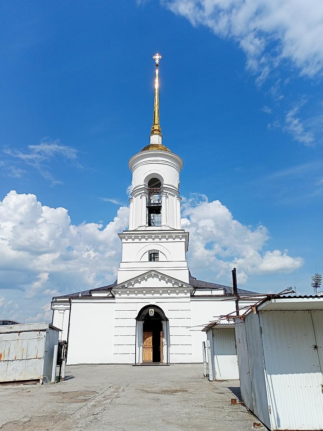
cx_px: 162
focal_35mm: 28
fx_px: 348
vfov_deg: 63.4
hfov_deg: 49.7
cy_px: 216
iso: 116
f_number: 1.8
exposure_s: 1/6369
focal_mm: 4.69
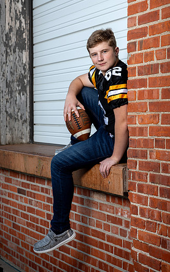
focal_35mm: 57
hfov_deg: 22.8
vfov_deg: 35.7
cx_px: 80
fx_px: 422
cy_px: 137
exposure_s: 1/160
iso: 160
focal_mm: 55
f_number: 4.5
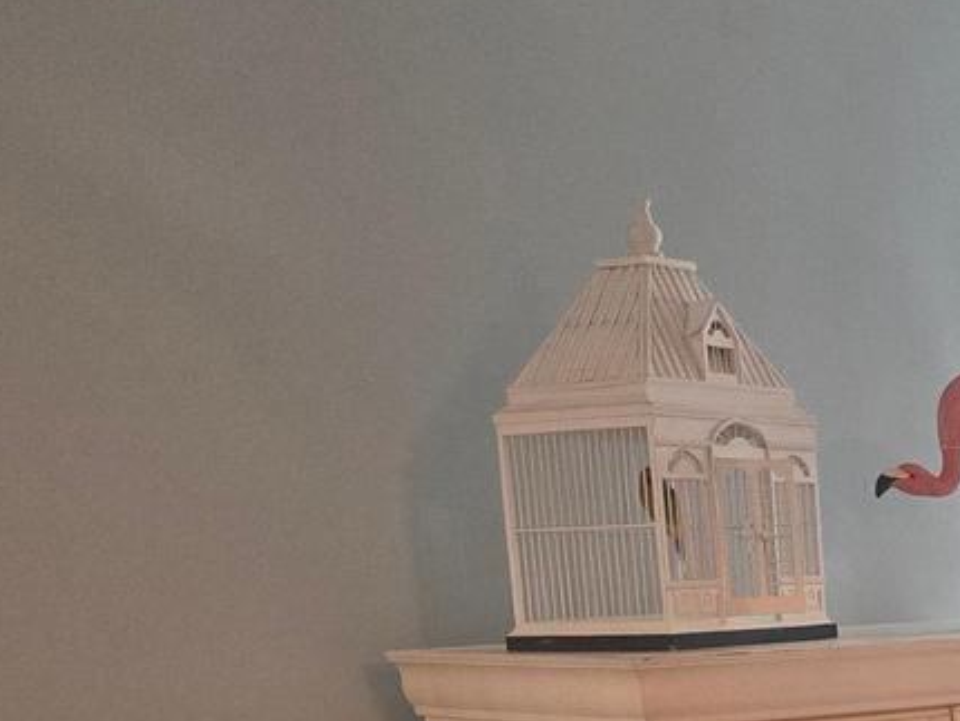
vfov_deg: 17.5
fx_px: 2137
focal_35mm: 77
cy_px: 1034
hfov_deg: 23.1
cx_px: 1163
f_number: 1.7
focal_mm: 6.3
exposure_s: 1/120
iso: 250
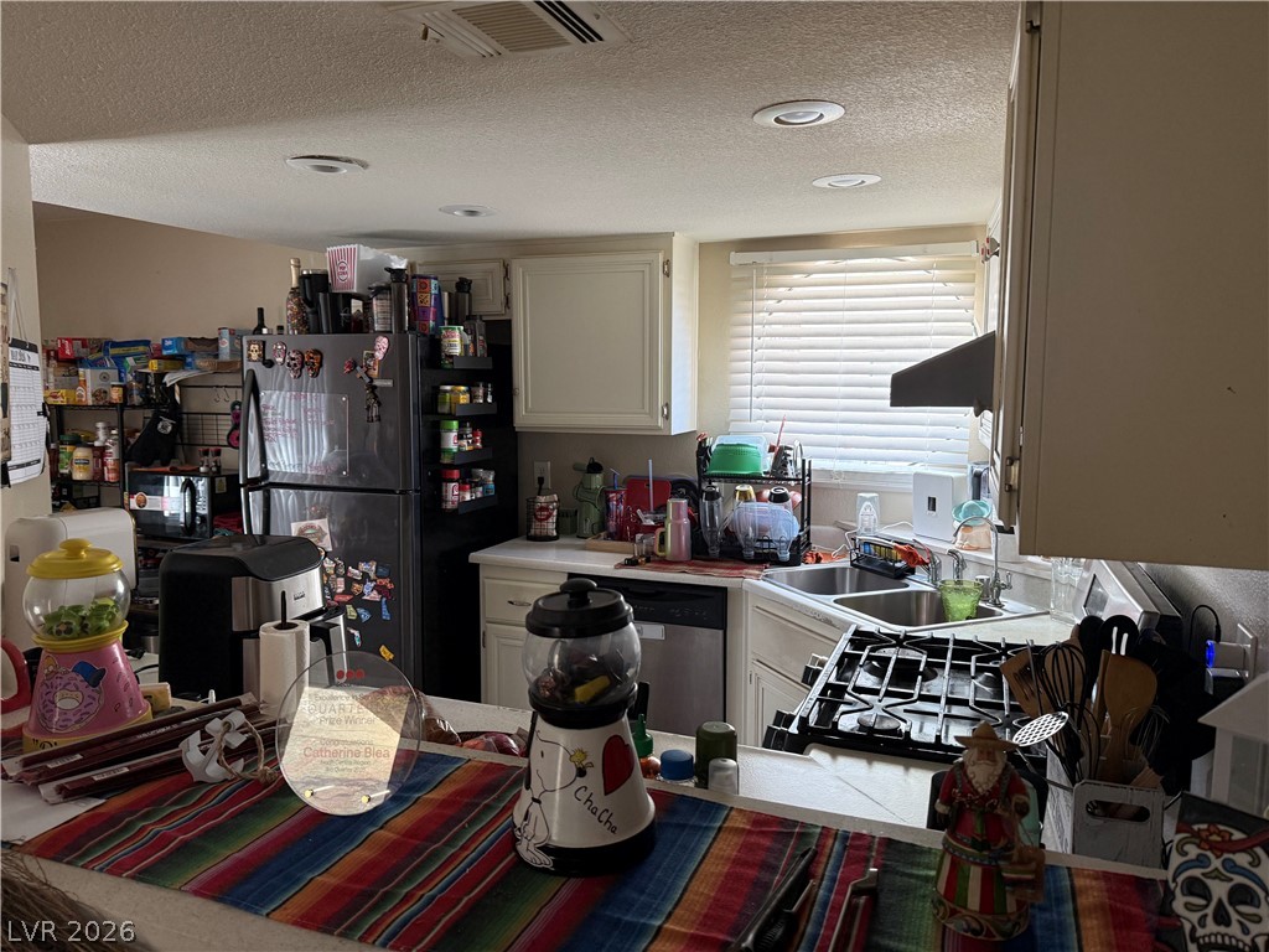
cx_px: 634
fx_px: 880
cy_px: 476
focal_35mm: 24
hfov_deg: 71.6
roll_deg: -0.3
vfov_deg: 56.8
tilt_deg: -5.3
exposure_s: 1/60
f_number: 1.78
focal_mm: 6.76
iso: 250
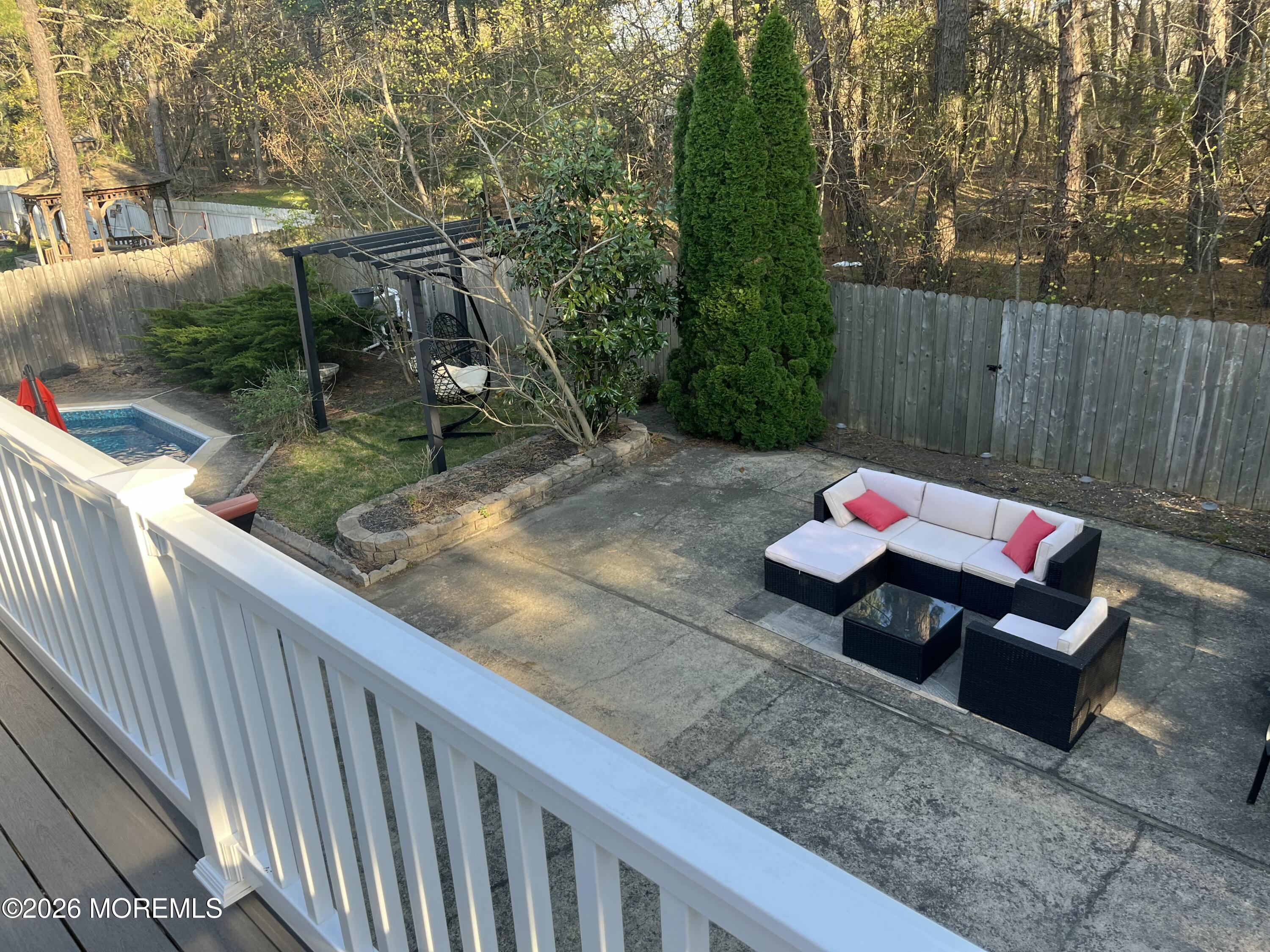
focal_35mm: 26
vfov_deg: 53.1
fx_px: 954
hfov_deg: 67.3
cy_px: 476
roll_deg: +3.3
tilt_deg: -20.8
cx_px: 635
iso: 50
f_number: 1.6
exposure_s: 1/407
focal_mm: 5.1
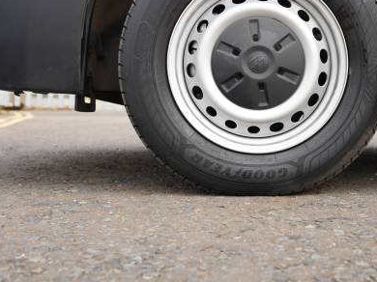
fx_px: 665
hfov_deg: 31.2
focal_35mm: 61
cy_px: 86
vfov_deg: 23.8
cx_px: 274
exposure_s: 1/80
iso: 100
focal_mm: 38.7
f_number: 4.5
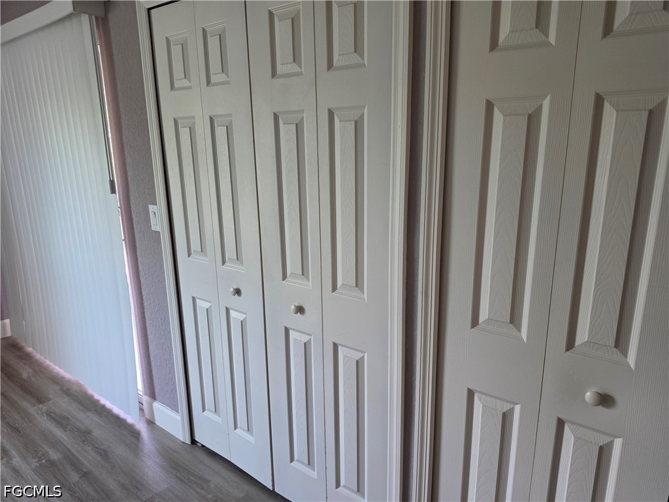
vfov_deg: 58.9
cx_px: 334
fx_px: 445
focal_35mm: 23
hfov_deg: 73.9
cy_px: 251
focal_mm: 6.5
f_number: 1.4
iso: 160
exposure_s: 1/120
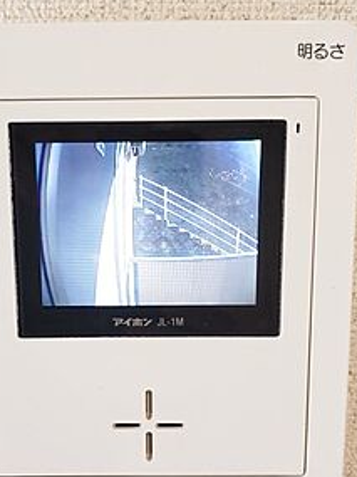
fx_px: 605
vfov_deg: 42.7
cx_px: 141
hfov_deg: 32.8
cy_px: 289
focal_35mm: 44
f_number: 2.4
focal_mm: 4.3
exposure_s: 1/20
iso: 80
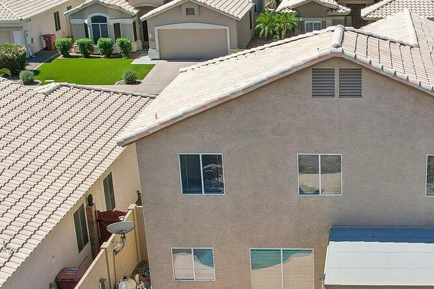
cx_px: 360
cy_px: 259
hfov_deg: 28.9
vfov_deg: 19.7
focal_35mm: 68
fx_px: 820
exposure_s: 1/2000
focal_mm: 8.4
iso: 100
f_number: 2.8
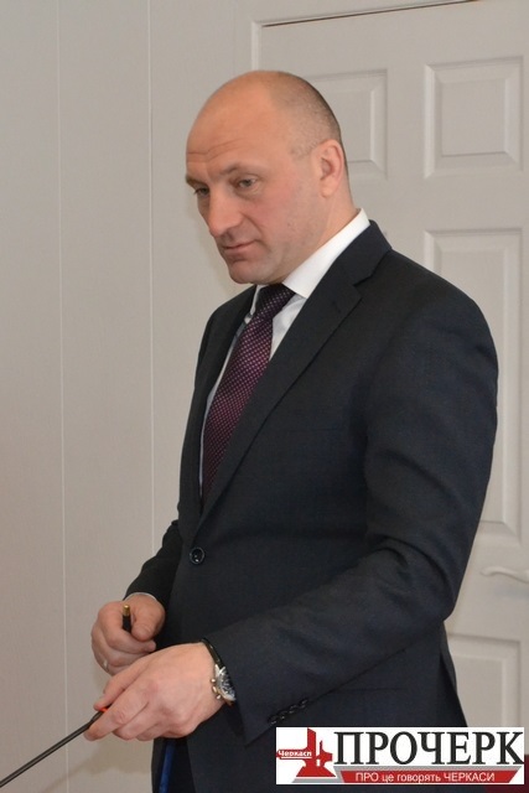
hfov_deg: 17.5
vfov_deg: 26.0
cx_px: 264
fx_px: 1718
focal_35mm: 78
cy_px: 396
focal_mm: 52
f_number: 5.6
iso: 3200
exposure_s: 1/60
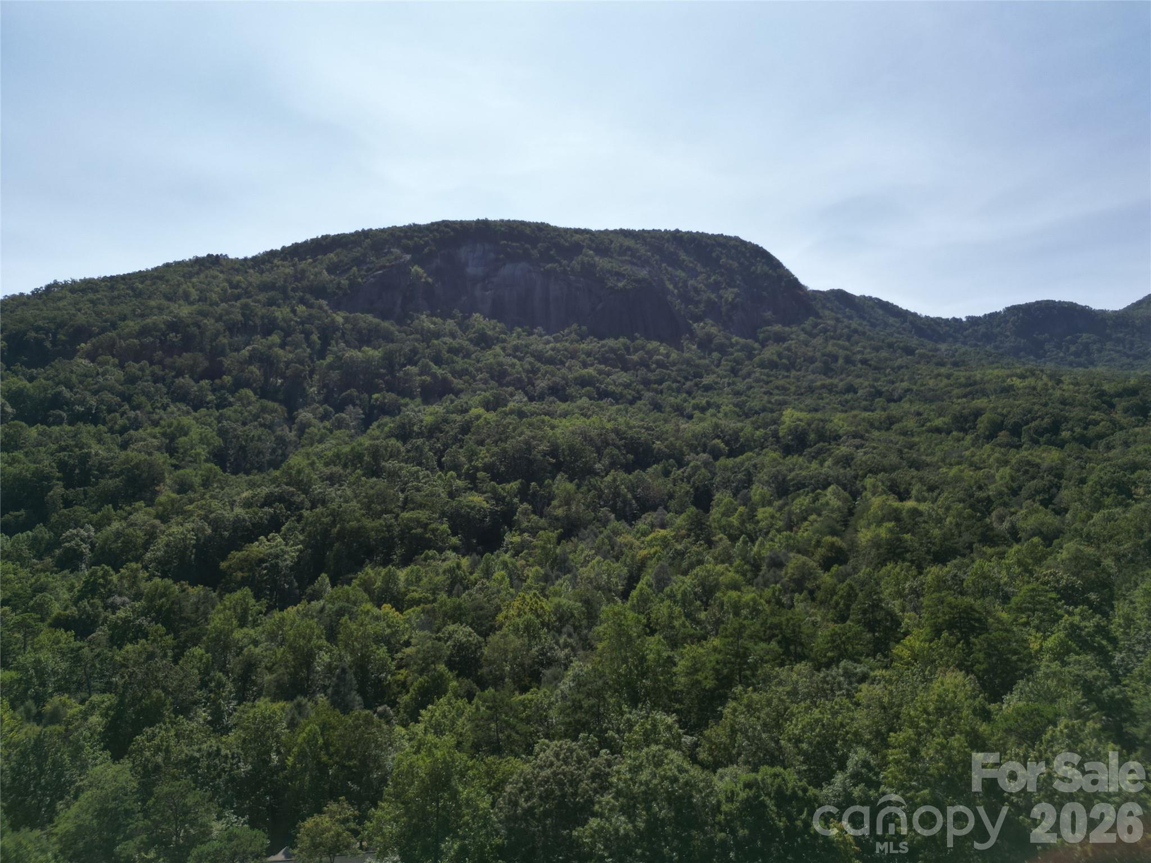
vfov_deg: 56.8
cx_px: 576
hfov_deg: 71.6
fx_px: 798
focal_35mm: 24
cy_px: 432
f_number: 1.7
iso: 110
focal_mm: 6.72
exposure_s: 1/3200
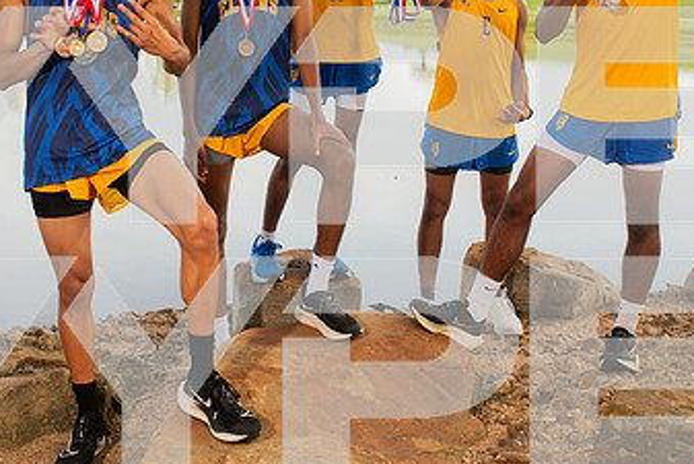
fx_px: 1061
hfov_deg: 36.0
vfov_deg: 24.4
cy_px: 117
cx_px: 249
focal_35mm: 55
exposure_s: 1/320
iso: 500
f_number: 7.1
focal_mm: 32
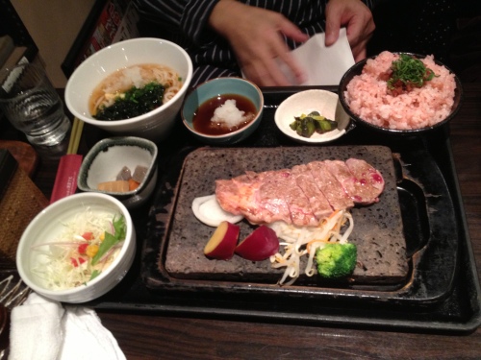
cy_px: 180
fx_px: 486
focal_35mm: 35
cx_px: 240
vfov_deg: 40.7
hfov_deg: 52.6
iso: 250
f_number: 2.4
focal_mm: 4.28
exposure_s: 1/20
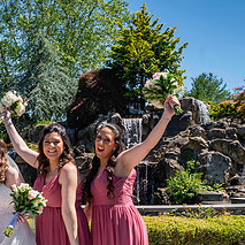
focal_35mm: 60
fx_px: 480
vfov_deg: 27.7
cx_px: 28
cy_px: 215
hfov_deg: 27.6
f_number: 9
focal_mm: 26
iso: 500
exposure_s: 1/800
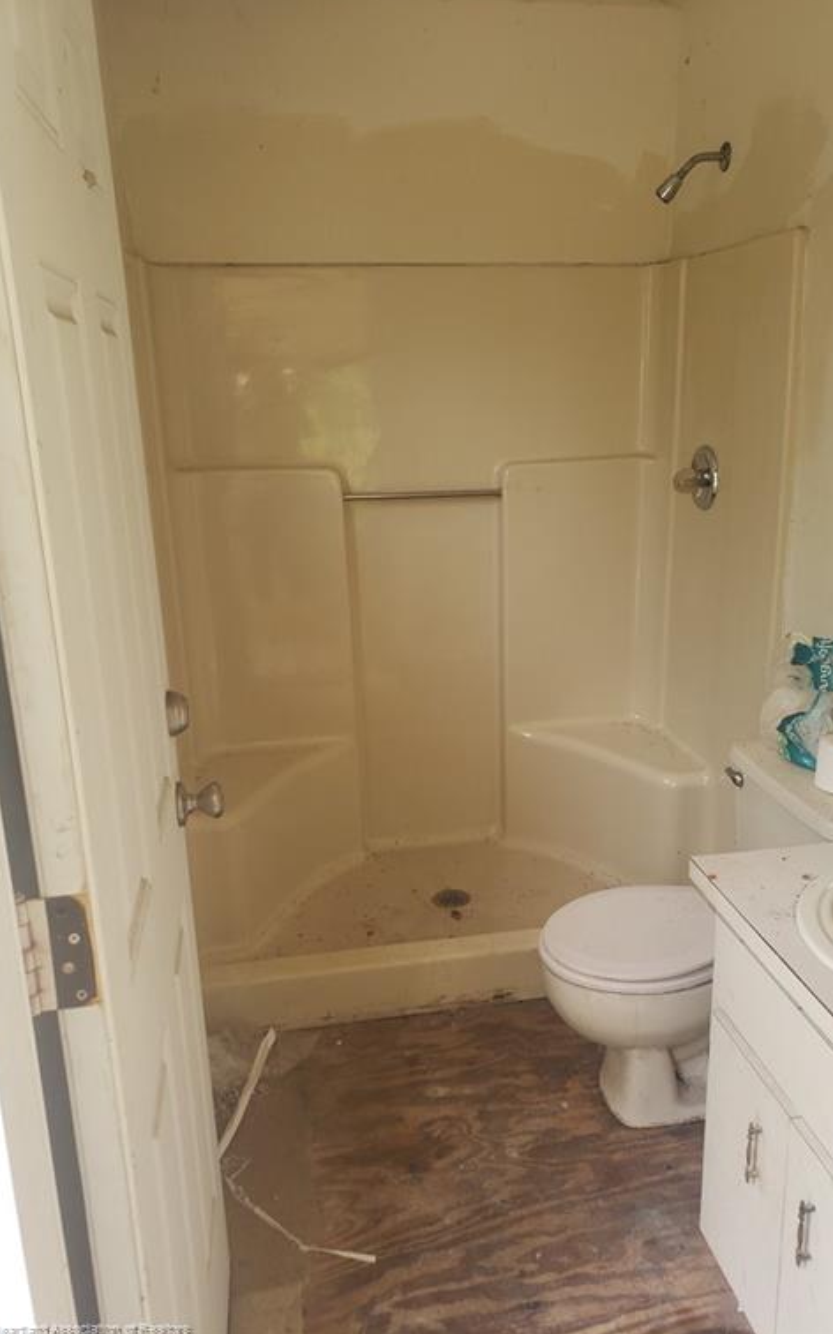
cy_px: 663
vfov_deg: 66.5
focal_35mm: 28
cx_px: 494
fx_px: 1018
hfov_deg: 44.3
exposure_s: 1/60
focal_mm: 4.3
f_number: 2.4
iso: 100
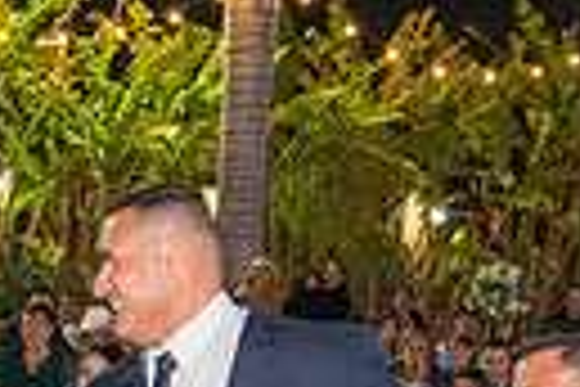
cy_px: 574
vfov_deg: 10.5
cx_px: -40
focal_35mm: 126
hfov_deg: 15.9
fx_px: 2030
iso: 2500
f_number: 5
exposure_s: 1/80
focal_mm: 28
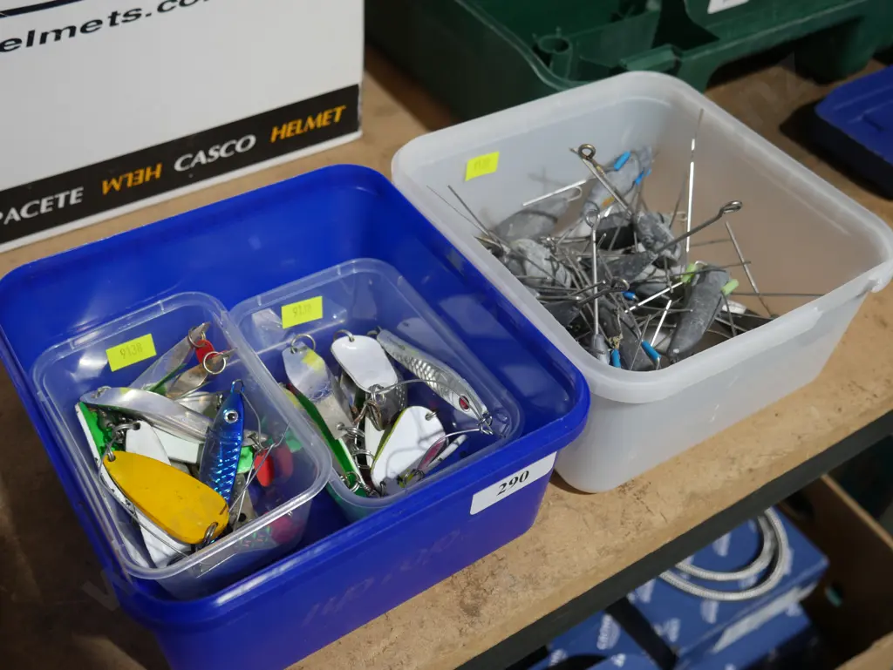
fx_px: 1032
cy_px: 335
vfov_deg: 36.0
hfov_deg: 46.8
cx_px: 446
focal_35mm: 40
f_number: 4.4
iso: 400
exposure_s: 1/60
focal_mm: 20
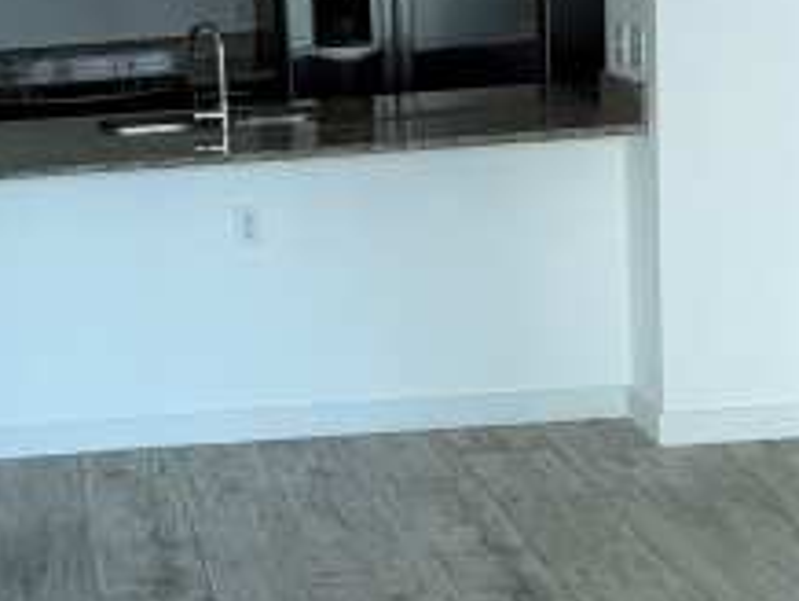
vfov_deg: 16.8
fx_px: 2033
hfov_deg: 21.3
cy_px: 194
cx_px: -40
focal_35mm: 88
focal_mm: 6.76
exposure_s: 1/121
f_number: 1.78
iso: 80
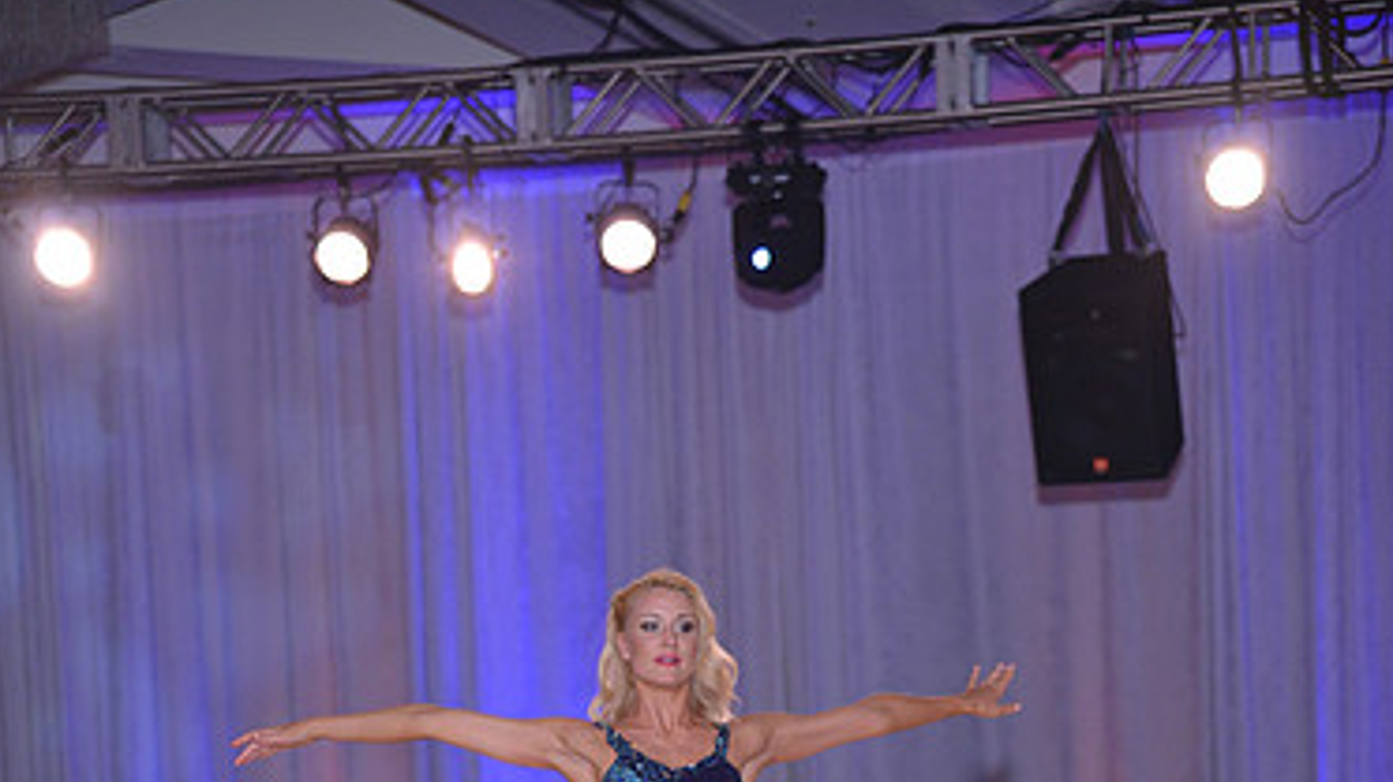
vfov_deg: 7.5
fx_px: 5908
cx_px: 702
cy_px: 1059
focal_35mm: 160
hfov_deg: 13.4
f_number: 4.5
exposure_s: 1/250
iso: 1250
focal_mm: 98
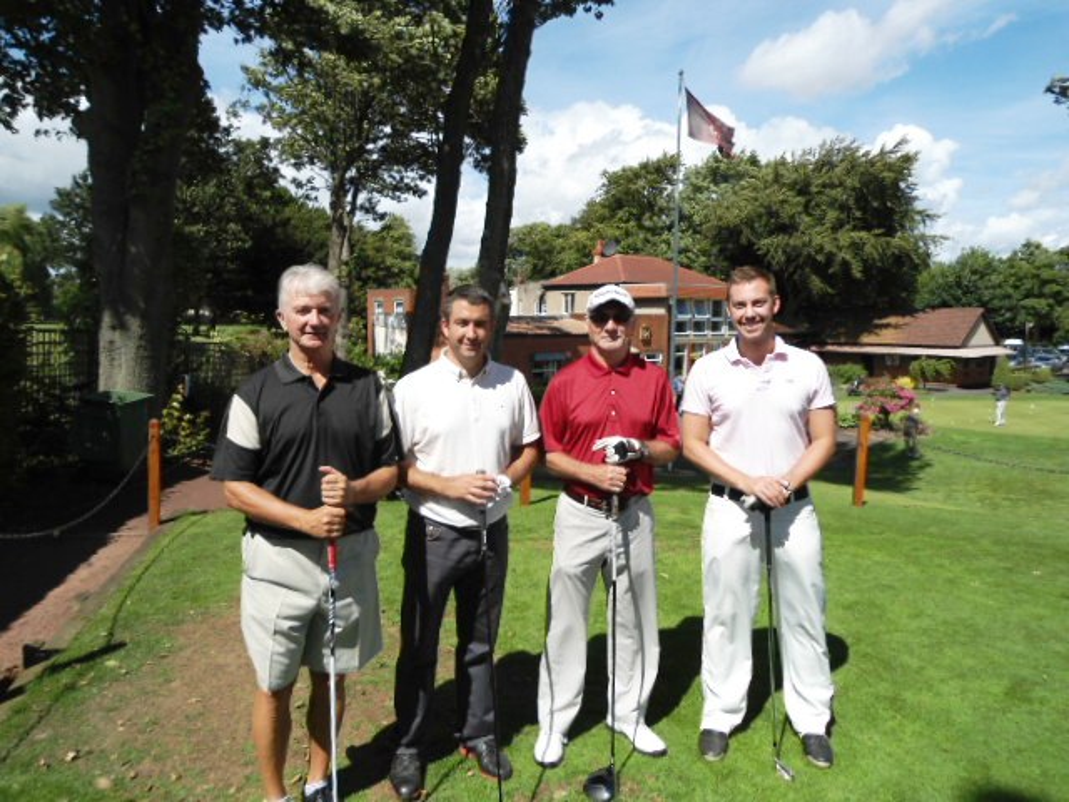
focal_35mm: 26
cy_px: 401
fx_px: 803
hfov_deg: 67.3
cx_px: 534
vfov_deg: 53.1
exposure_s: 1/160
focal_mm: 4.7
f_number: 8
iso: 80
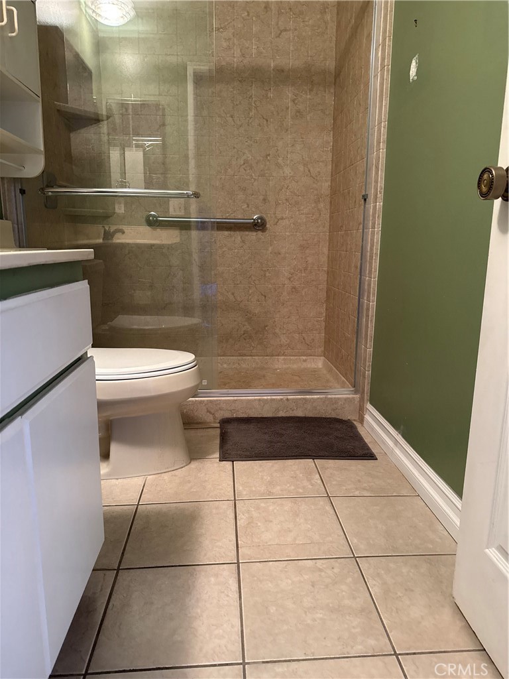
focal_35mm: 24
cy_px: 340
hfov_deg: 56.8
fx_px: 471
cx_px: 254
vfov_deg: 71.6
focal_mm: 6.76
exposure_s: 1/60
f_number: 1.78
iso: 500
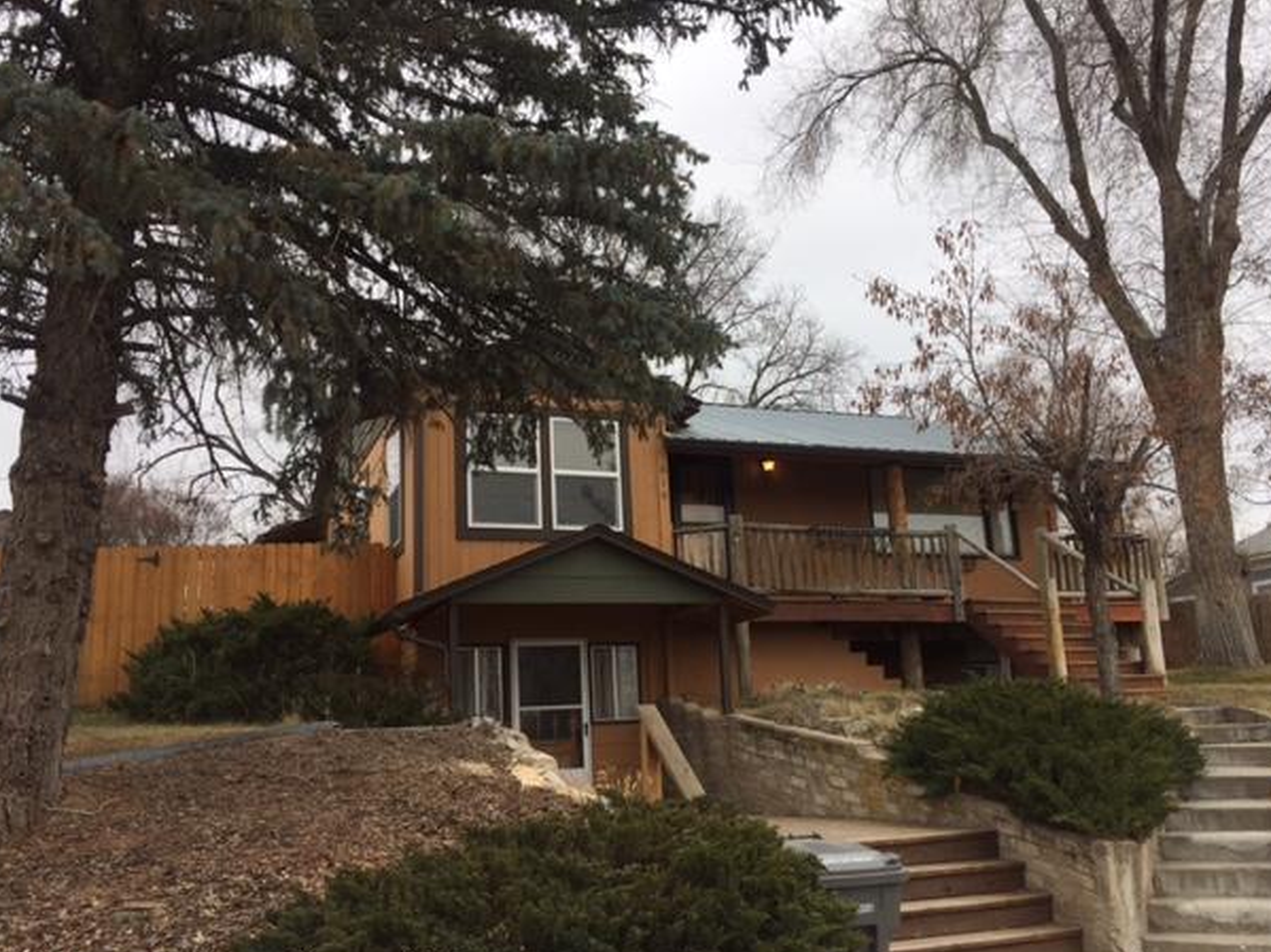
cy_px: 505
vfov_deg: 45.4
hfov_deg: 58.3
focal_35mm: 31
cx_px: 656
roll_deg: +2.7
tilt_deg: +11.3
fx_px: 1138
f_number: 2.2
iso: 32
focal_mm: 4.15
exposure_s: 1/324
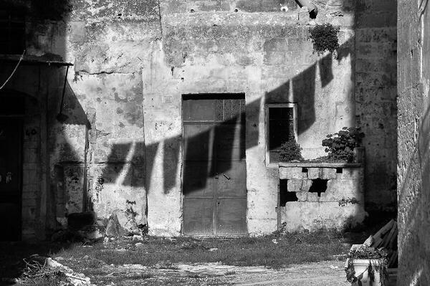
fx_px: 1253
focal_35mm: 105
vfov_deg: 13.0
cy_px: 143
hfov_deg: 19.5
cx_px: 215
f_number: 10
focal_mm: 70
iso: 200
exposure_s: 1/400
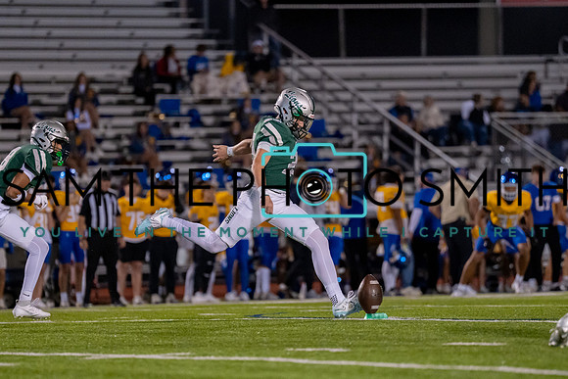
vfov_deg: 4.8
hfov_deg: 7.1
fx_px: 4562
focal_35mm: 289
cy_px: 206
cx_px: 272
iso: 3200
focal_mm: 200
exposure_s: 1/1000
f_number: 2.8
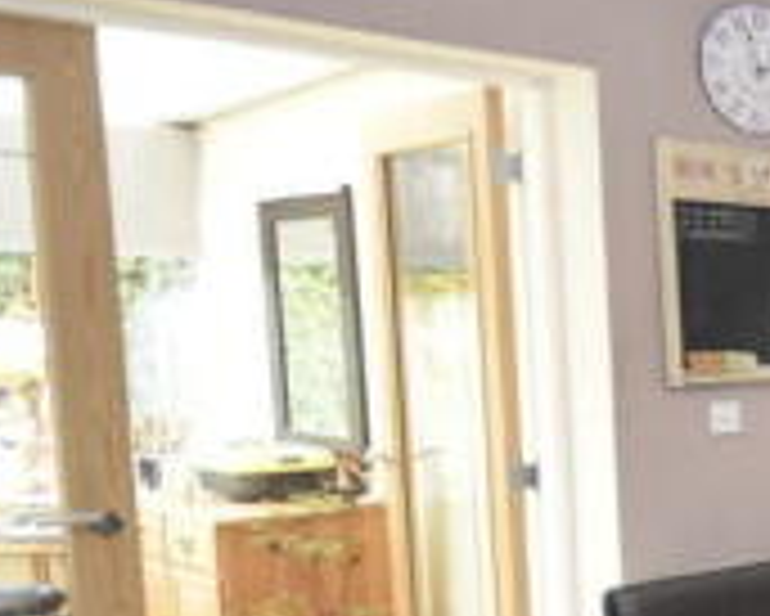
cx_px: 1259
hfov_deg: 24.0
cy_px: 447
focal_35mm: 54
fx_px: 1231
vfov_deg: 27.8
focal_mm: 10
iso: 800
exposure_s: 1/100
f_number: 5
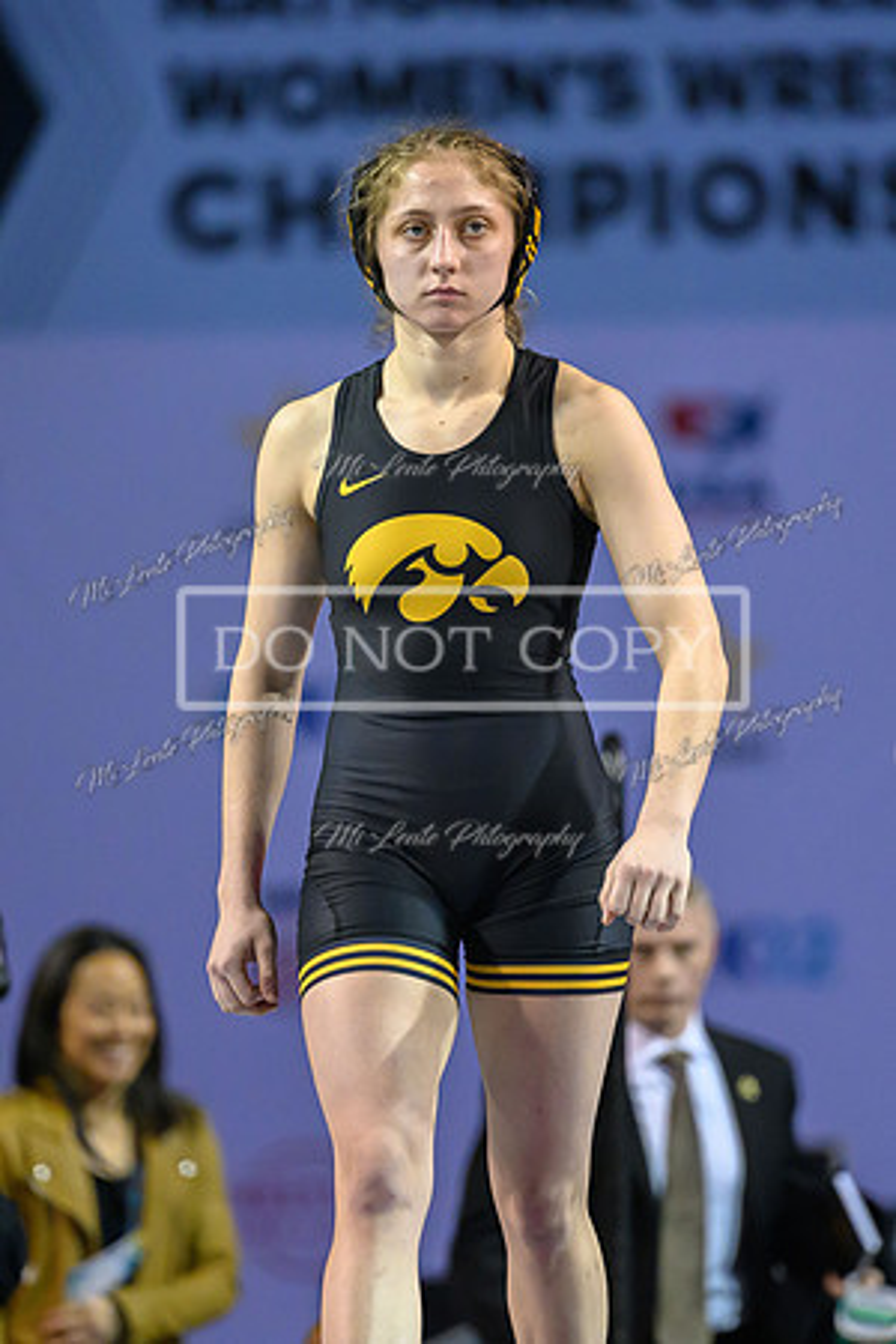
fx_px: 13180
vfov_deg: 5.8
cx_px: 404
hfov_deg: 3.9
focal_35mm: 353
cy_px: 670
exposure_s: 1/1250
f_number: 2.8
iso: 5000
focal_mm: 200
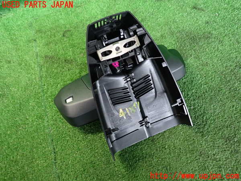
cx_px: 120
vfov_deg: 54.9
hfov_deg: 69.4
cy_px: 90
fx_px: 174
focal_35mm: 25
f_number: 2
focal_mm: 4.5
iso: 400
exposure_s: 1/30
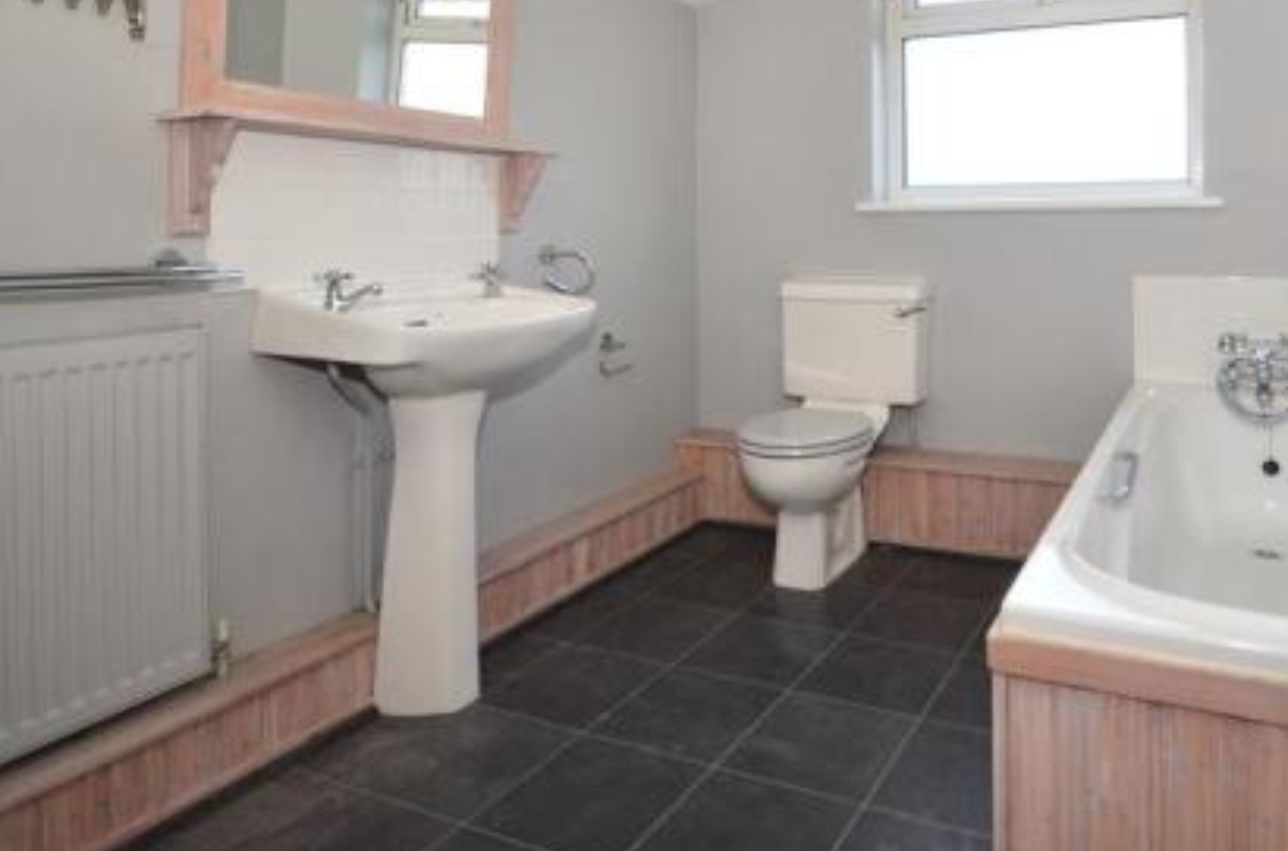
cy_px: 188
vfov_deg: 50.2
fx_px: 856
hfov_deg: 72.3
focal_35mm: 24
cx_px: 826
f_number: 4.5
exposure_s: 1/200
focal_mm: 10
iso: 640
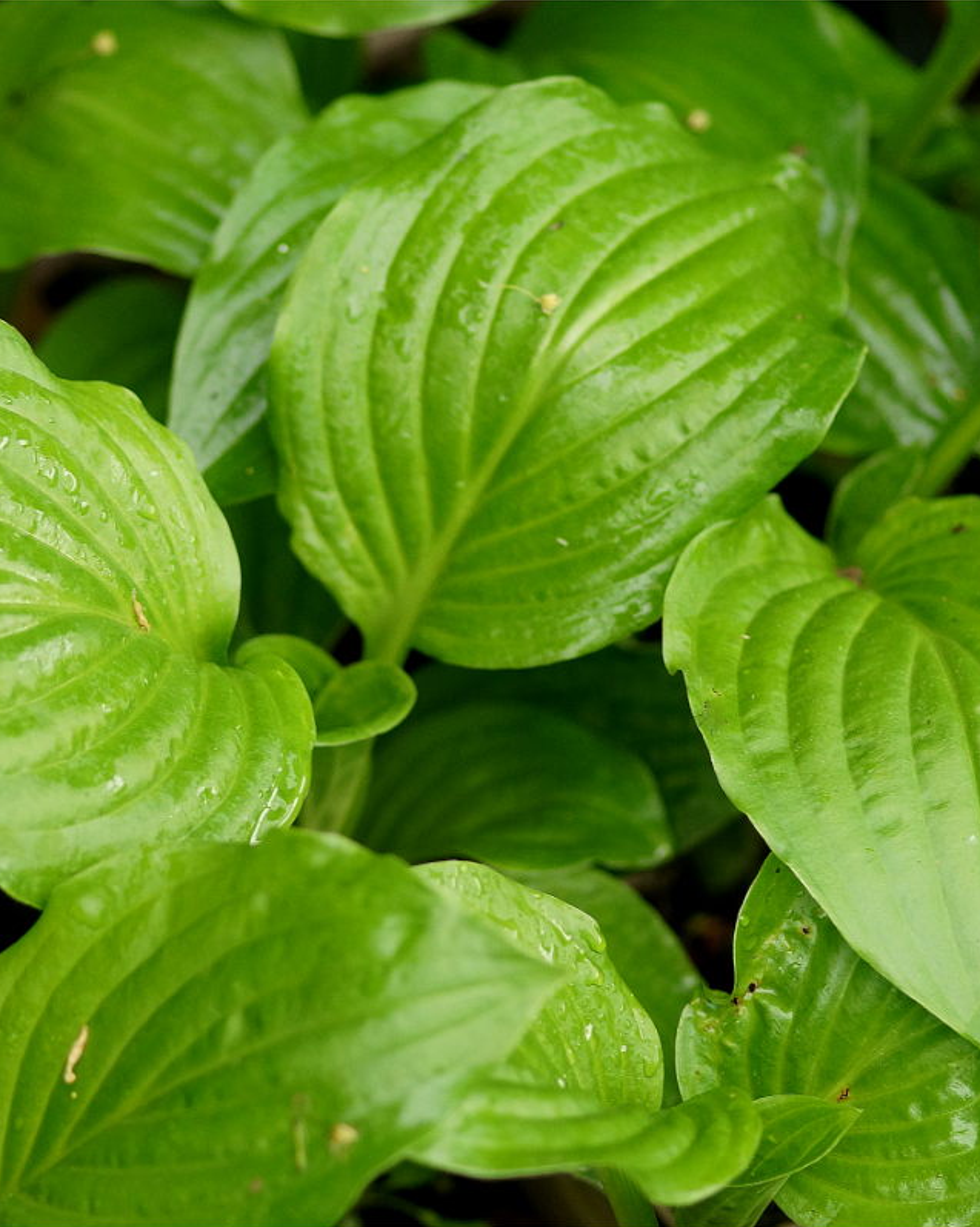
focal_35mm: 212
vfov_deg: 9.1
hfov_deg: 7.3
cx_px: 431
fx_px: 7691
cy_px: 614
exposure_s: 1/160
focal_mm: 100
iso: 640
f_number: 2.8
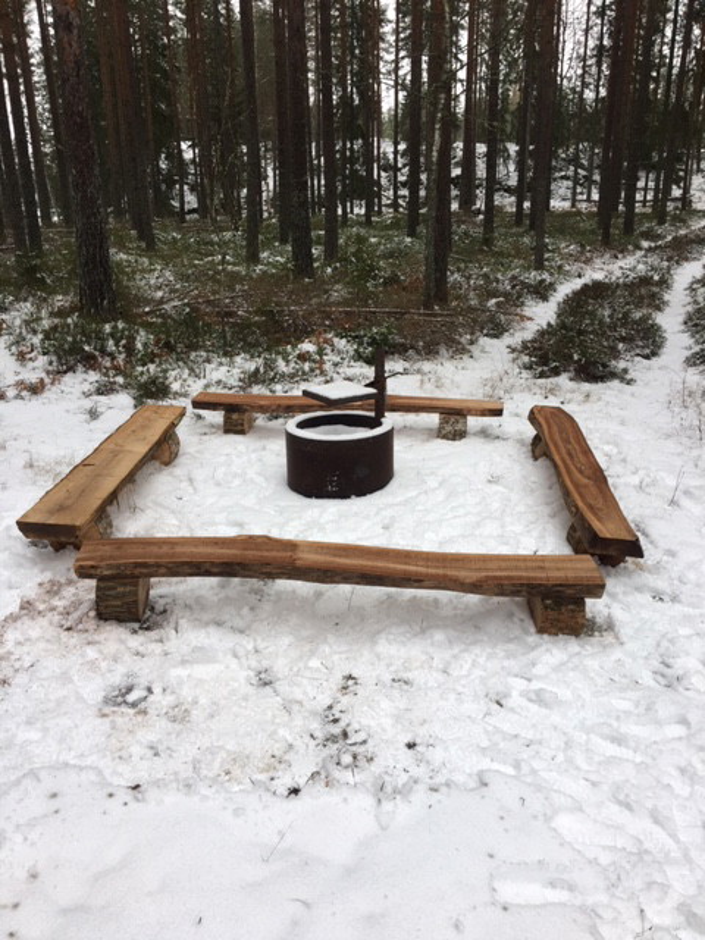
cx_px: 352
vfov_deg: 61.7
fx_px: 787
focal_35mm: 29
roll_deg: +0.3
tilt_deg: -18.8
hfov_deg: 48.2
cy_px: 470
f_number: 2.2
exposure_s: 1/100
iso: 40
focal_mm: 4.15
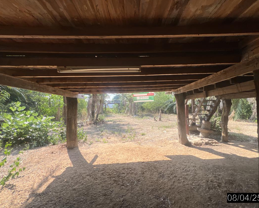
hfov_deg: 100.5
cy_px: 104
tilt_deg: +0.3
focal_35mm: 14
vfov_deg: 88.0
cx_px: 138
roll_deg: +0.9
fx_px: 107
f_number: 1.8
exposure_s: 1/485
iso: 32
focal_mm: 1.57
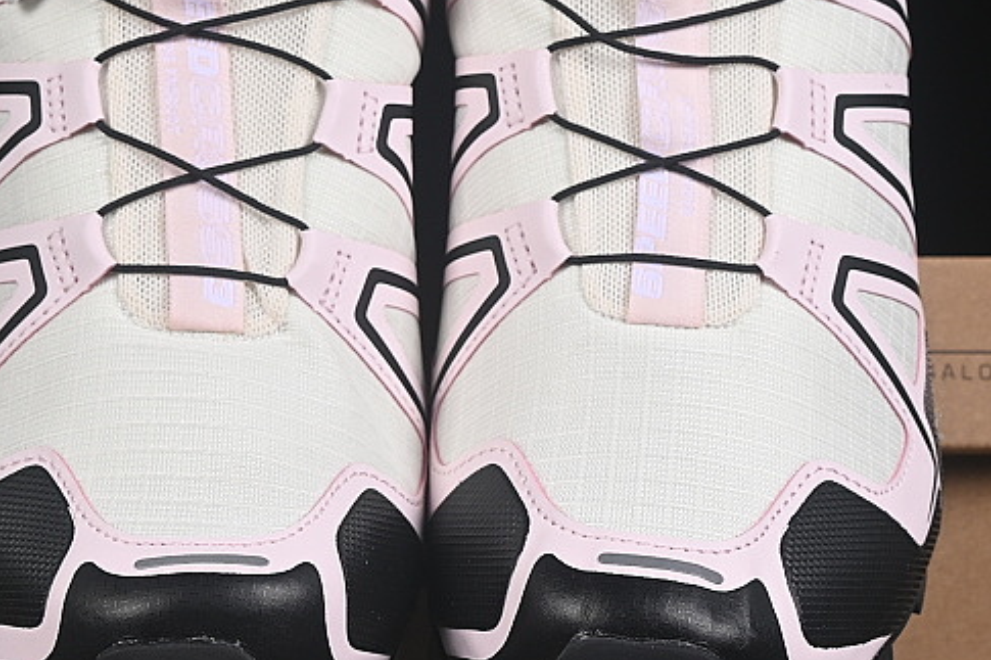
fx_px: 4595
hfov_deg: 12.3
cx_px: 431
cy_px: 298
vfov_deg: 8.2
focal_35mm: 167
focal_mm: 50
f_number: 8
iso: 160
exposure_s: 1/80
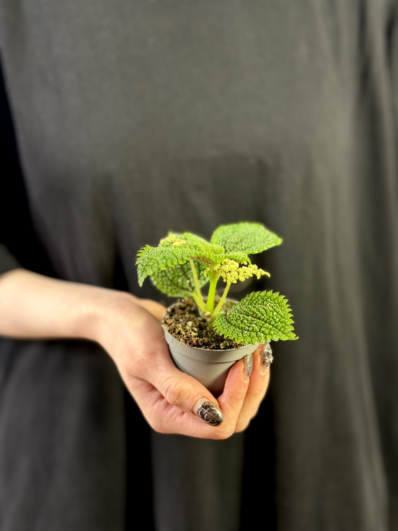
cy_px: 266
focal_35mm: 48
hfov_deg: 30.3
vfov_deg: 39.7
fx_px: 736
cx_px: 199
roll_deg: +0.8
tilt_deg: -16.2
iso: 160
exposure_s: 1/50
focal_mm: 6.76
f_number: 1.78
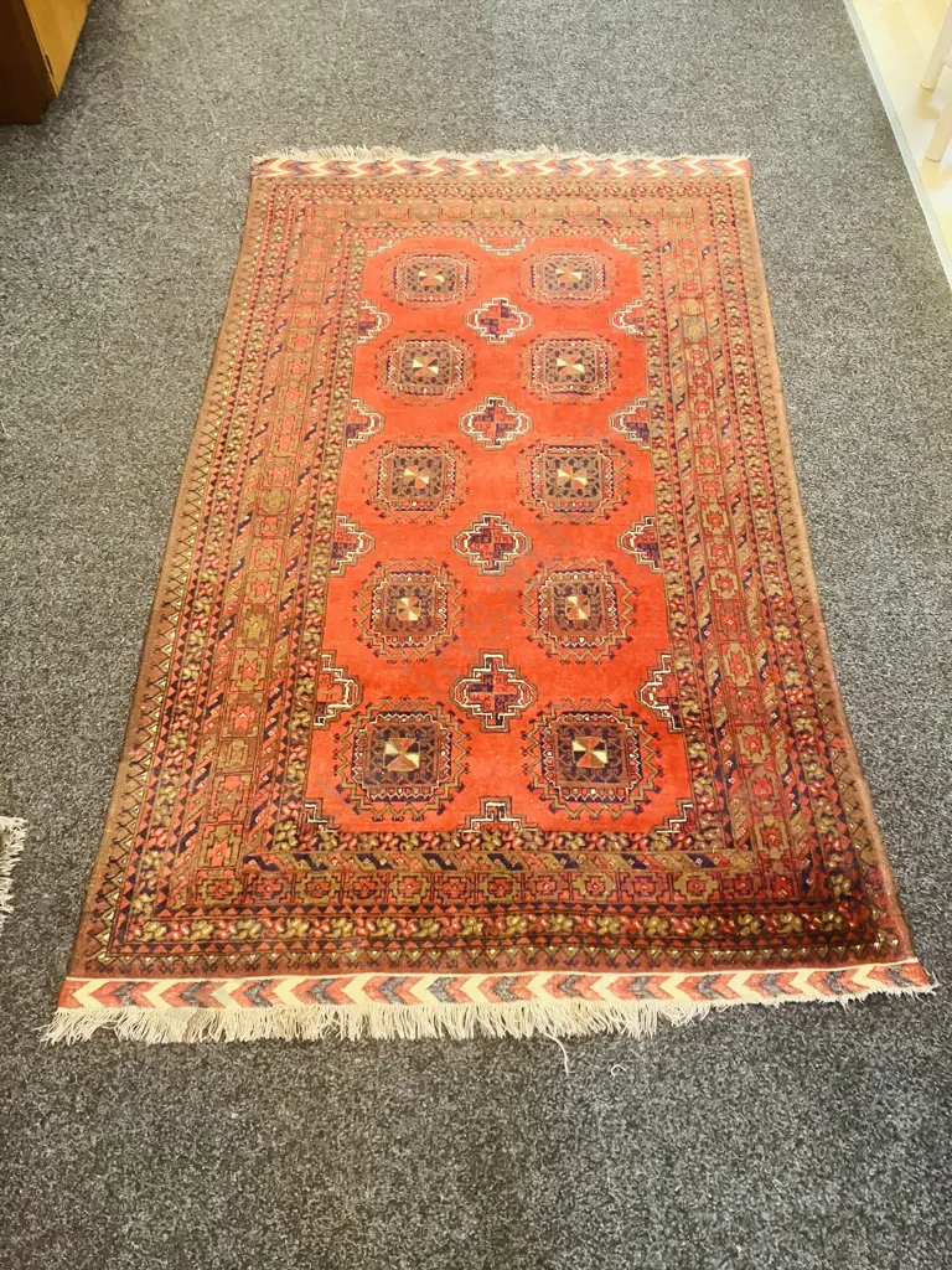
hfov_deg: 49.7
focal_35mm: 28
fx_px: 1027
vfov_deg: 63.4
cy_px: 635
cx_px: 476
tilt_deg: -54.8
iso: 320
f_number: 1.8
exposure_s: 1/33
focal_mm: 3.99
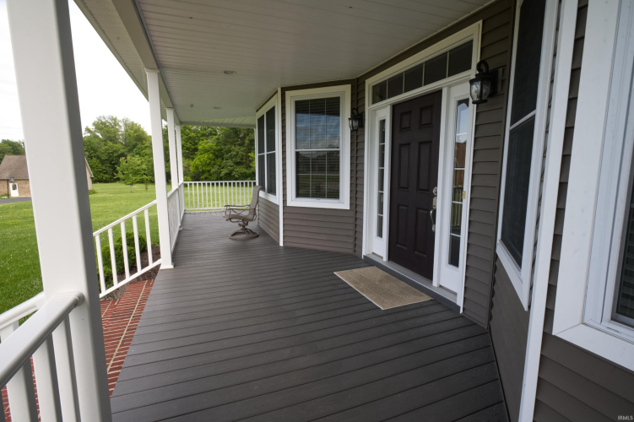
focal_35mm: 17
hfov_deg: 93.3
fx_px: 299
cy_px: 211
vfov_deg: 70.4
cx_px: 317
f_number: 13
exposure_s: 1/60
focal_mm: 17
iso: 250
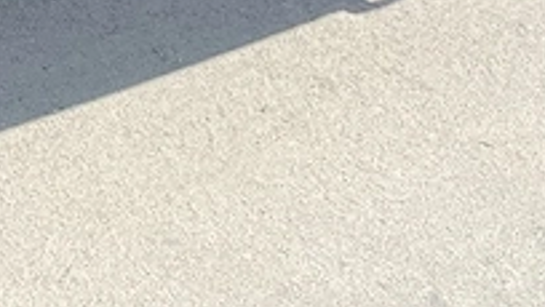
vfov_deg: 7.5
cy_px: -662
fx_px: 2010
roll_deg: -7.3
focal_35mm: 139
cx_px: -505
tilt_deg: -12.0
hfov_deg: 13.5
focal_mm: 5.1
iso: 50
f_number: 1.6
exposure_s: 1/1802
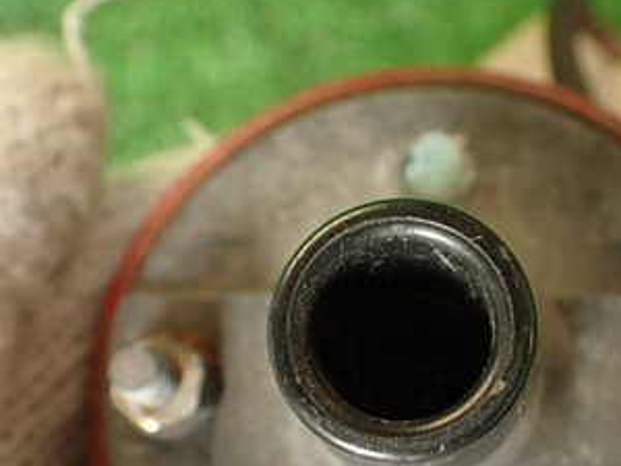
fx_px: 1148
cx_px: 389
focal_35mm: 64
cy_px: 373
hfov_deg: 30.1
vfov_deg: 22.6
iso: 200
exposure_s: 1/50
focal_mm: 5.79
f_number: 2.4
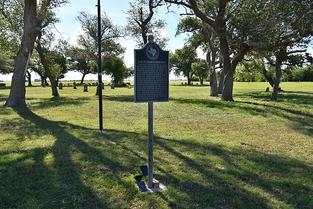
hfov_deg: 57.2
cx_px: 156
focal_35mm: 33
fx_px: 287
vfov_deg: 40.0
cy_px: 104
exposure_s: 1/250
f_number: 8
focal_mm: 22
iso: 100
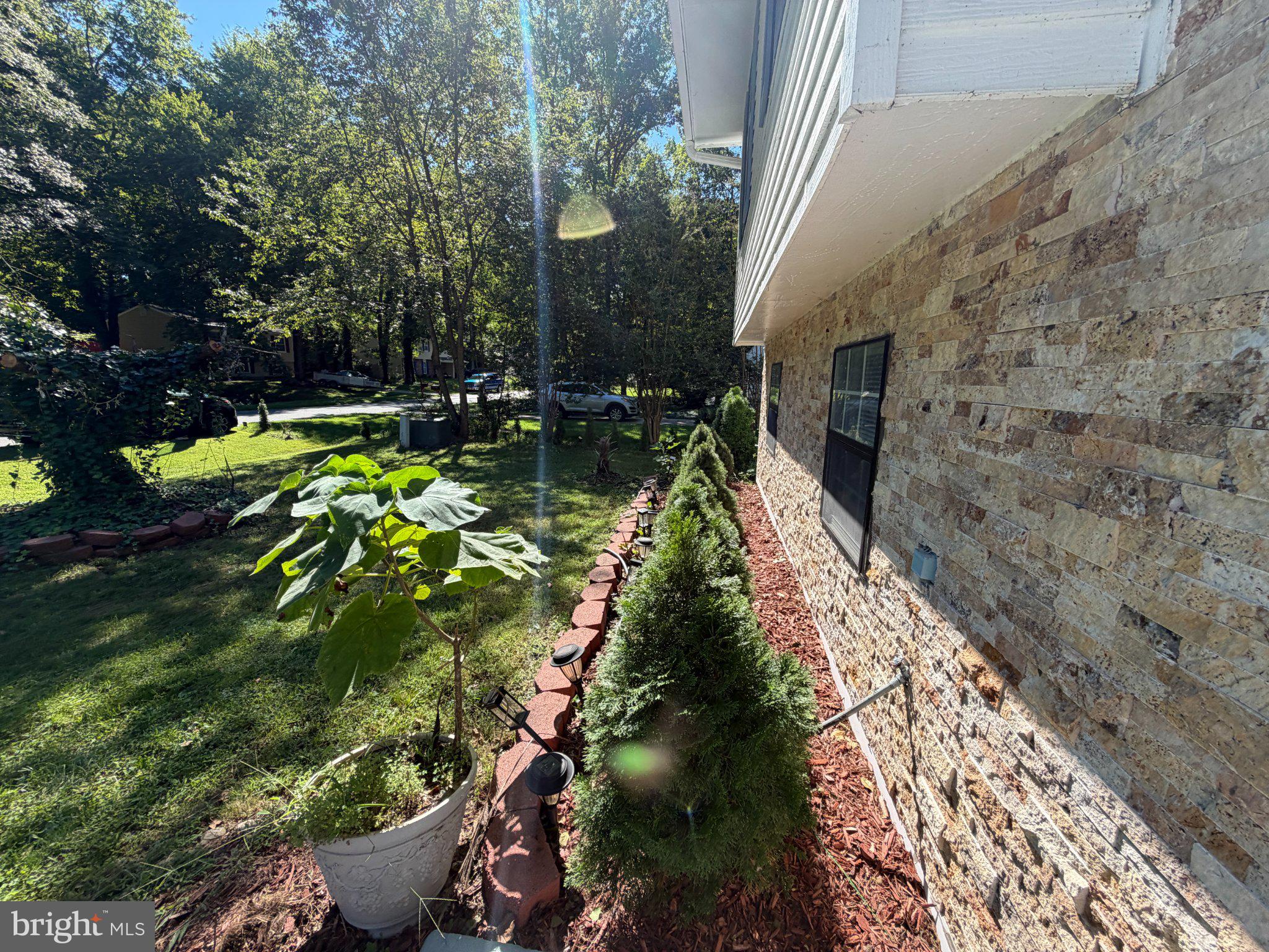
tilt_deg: -10.0
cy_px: 476
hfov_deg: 102.1
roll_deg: -0.6
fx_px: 513
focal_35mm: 14
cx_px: 634
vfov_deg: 85.7
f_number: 2.2
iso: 40
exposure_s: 1/502
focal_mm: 2.22
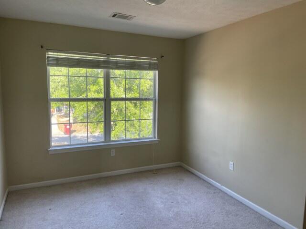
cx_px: 153
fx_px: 230
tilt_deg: -8.7
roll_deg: -0.3
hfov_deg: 67.3
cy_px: 114
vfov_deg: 53.1
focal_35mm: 26
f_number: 1.6
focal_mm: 4.2
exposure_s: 1/120
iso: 50
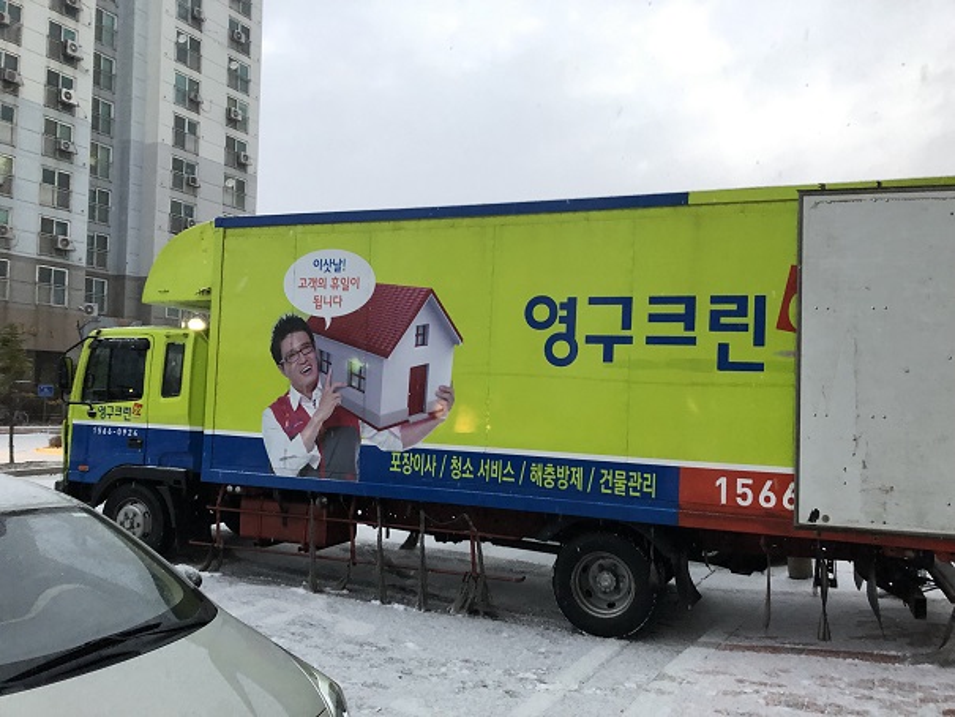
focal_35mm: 28
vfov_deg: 49.8
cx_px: 478
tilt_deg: +2.7
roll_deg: -0.6
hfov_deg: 63.4
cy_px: 358
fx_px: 773
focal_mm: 3.99
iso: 80
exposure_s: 1/15
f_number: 1.8
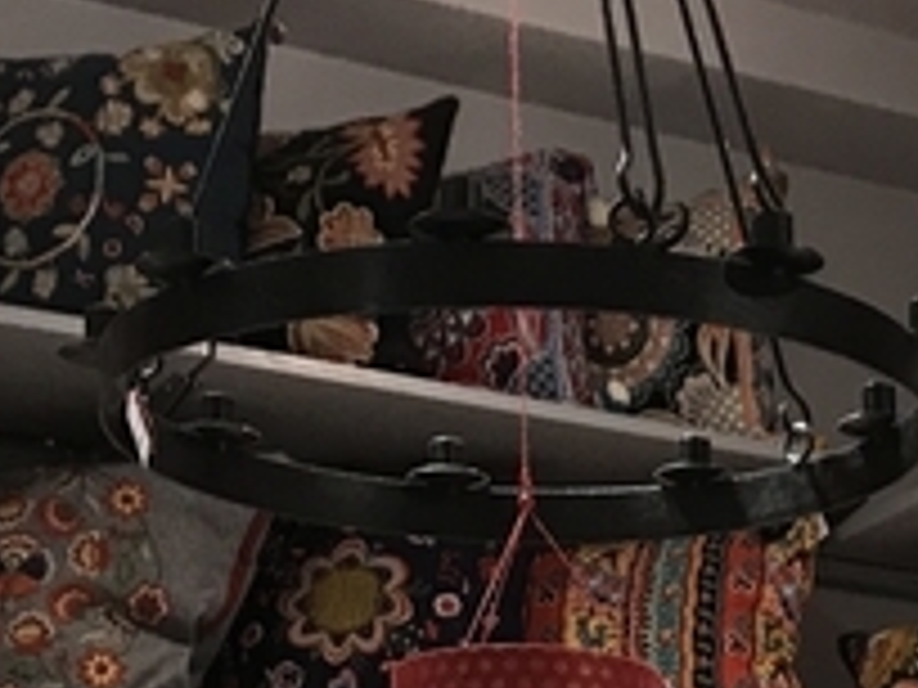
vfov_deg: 12.3
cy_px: 1250
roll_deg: +1.9
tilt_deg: +2.1
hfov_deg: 17.4
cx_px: 958
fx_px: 2917
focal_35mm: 110
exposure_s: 1/31
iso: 25
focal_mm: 3.99
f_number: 1.8
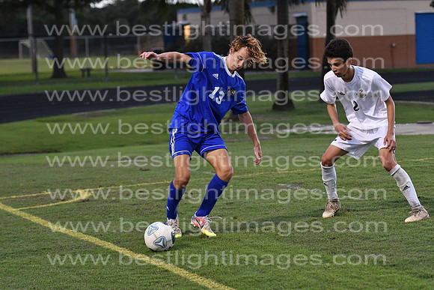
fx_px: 1537
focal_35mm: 128
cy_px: 145
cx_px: 217
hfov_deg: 16.1
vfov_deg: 10.8
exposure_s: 1/800
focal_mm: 85
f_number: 3.2
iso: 3200
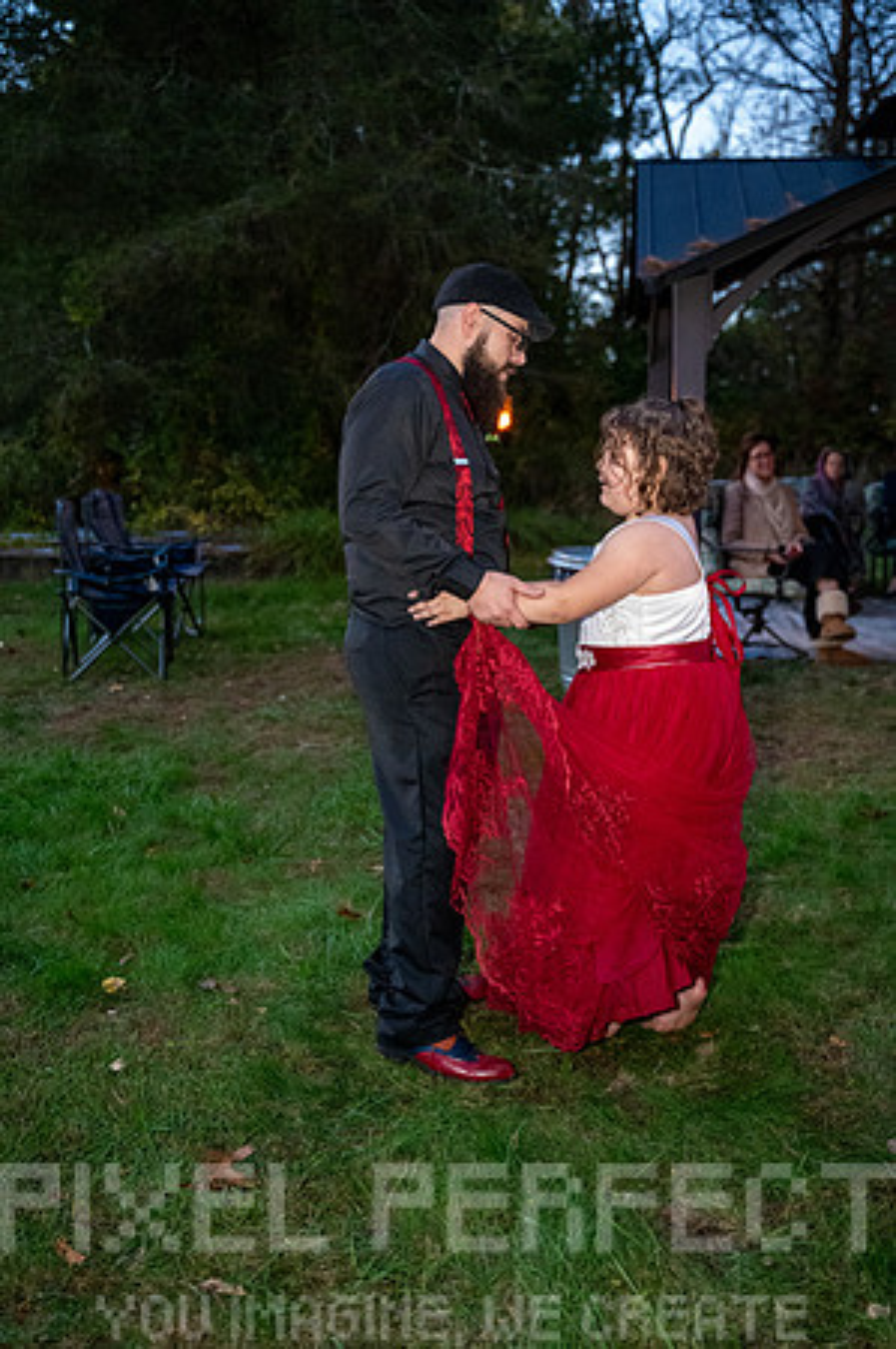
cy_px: 674
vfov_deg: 49.6
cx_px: 448
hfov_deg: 34.1
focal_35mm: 39
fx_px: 1459
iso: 18000
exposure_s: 1/60
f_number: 2.8
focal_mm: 39
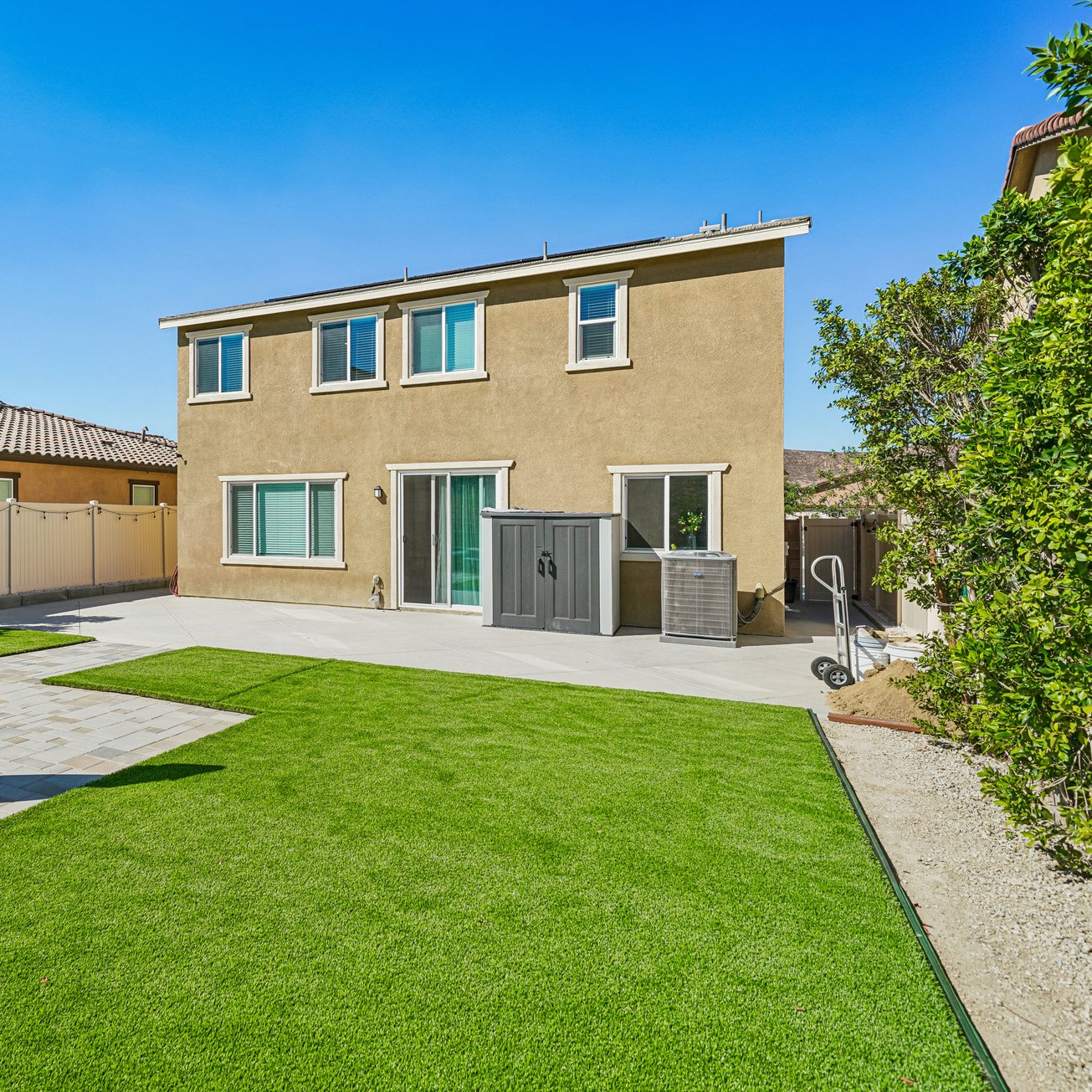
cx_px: 317
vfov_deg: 74.8
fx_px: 714
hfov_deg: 71.3
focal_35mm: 20
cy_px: 523
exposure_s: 1/320
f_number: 8
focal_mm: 15
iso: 100
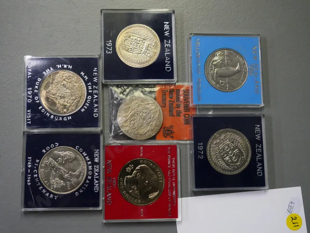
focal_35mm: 44
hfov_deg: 42.9
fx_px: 394
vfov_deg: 32.9
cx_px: 155
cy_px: 116
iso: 3200
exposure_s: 1/320
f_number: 4.2
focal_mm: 22
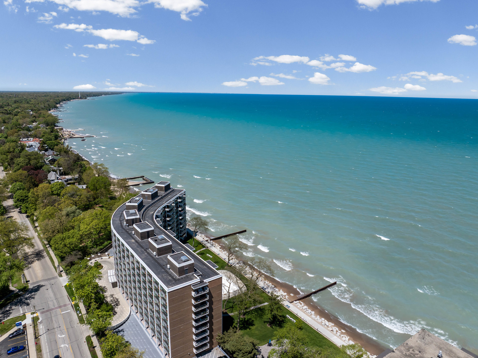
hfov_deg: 71.6
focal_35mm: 24
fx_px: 331
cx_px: 239
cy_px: 179
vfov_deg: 56.8
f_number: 2.8
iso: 100
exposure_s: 1/3200
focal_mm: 12.29
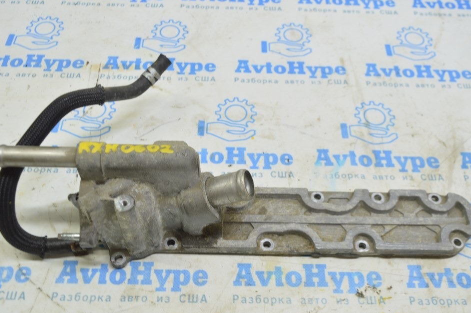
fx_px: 491
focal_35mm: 38
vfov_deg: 35.4
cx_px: 232
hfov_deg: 51.3
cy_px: 158
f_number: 5.6
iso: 400
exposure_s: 1/20
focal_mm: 23
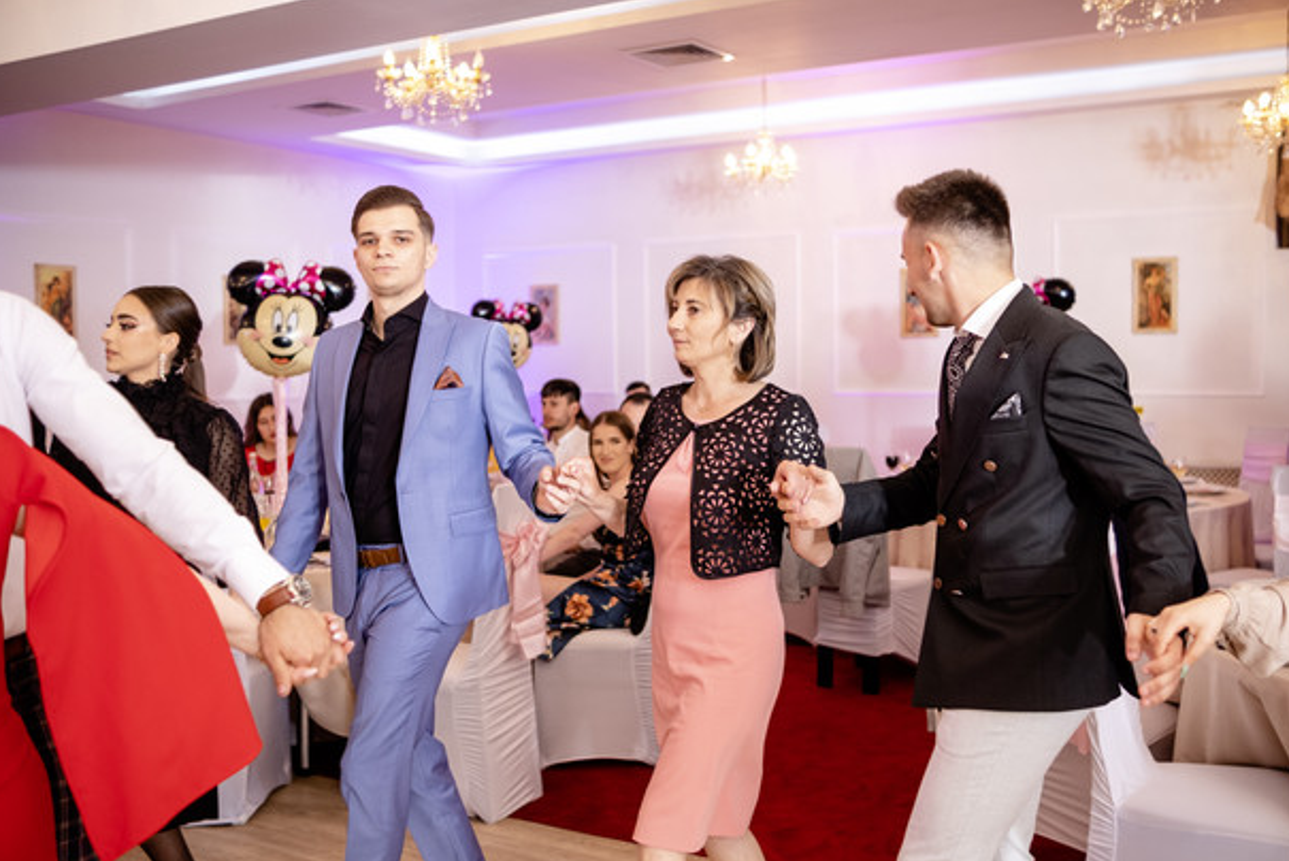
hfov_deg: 51.9
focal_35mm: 37
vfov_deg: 36.0
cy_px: 451
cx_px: 669
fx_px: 1325
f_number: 2
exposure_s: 1/200
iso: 800
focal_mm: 23
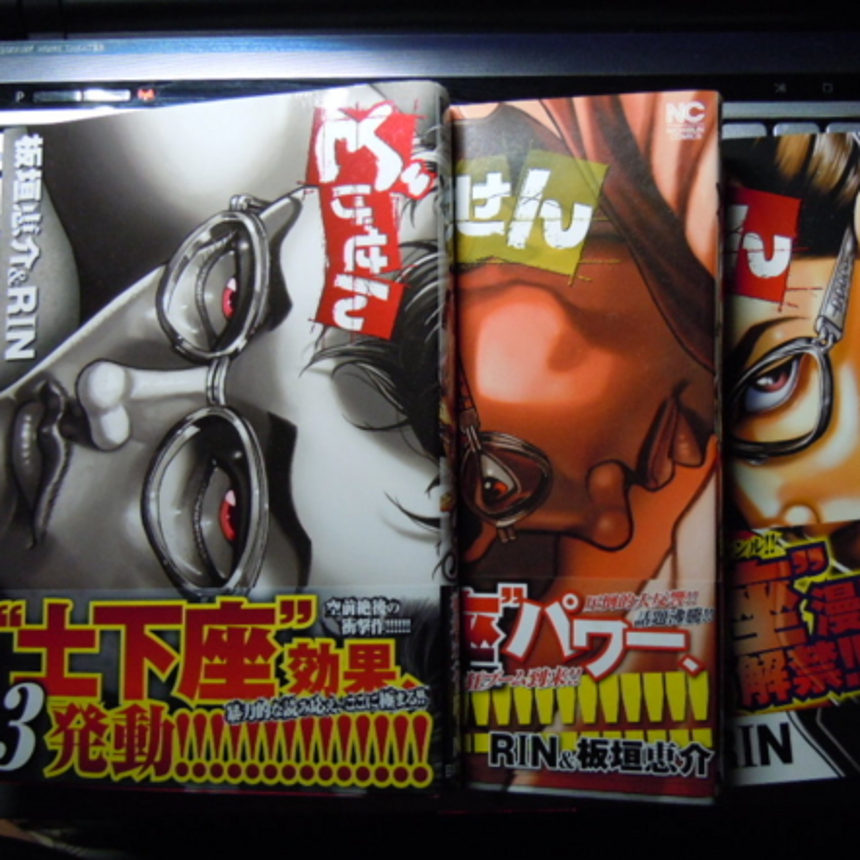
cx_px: 477
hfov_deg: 46.0
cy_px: 436
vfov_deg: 46.0
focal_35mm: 36
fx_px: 1012
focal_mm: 5.4
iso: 400
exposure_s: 1/20
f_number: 3.5
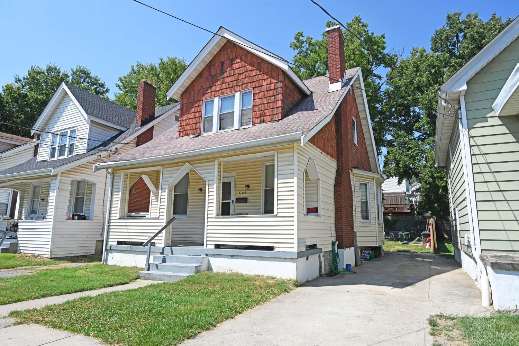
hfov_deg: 81.2
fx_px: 303
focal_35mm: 21
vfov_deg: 59.5
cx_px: 260
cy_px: 173
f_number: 7.1
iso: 100
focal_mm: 21
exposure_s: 1/400
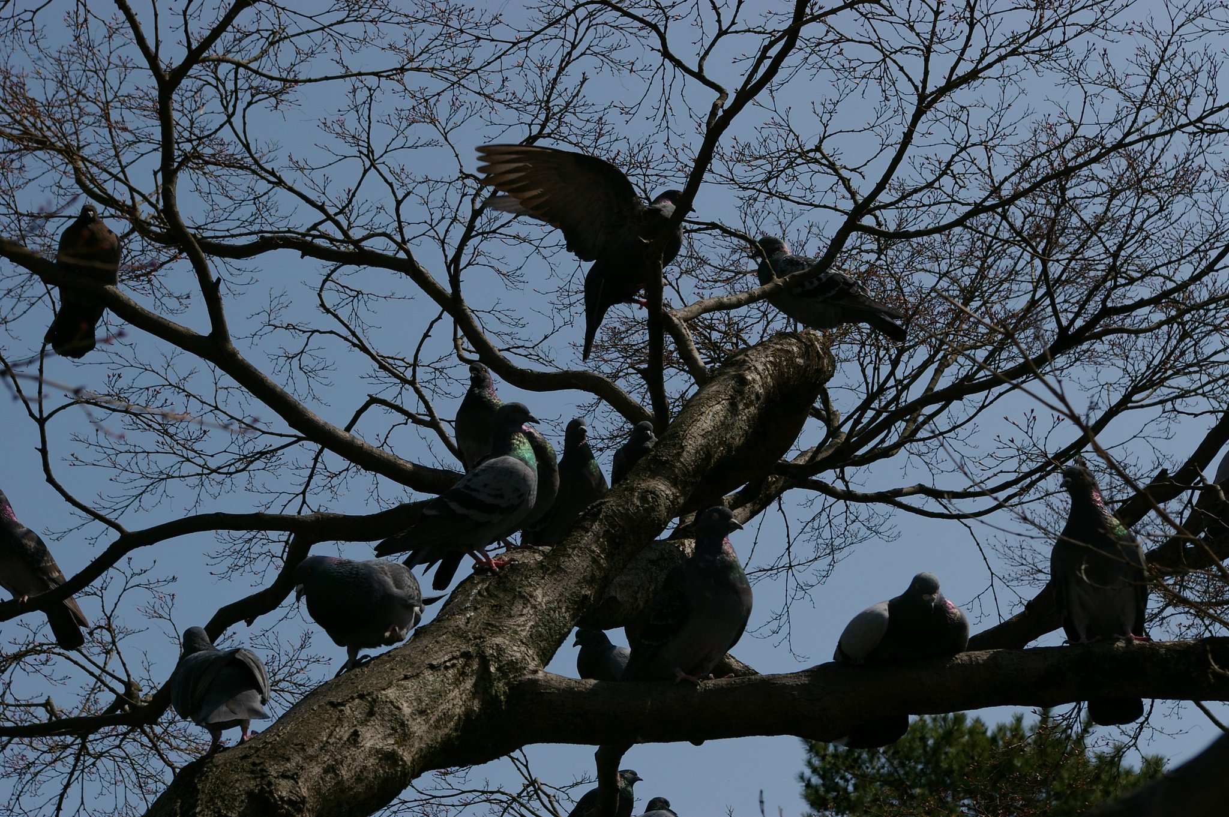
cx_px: 614
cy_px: 408
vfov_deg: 18.2
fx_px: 2558
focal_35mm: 75
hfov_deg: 27.0
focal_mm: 50
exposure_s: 1/500
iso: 200
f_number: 11
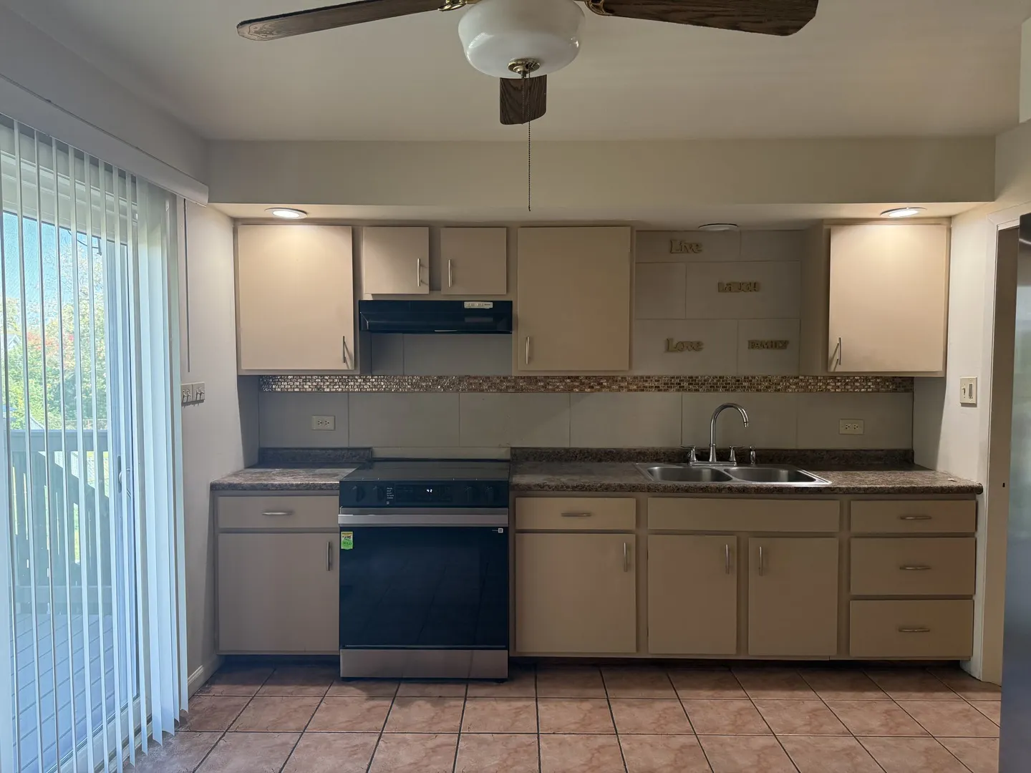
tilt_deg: -2.2
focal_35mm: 24
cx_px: 516
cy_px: 386
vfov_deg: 56.8
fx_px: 715
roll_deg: -1.1
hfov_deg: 71.6
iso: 250
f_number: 1.78
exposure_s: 1/120
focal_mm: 6.76
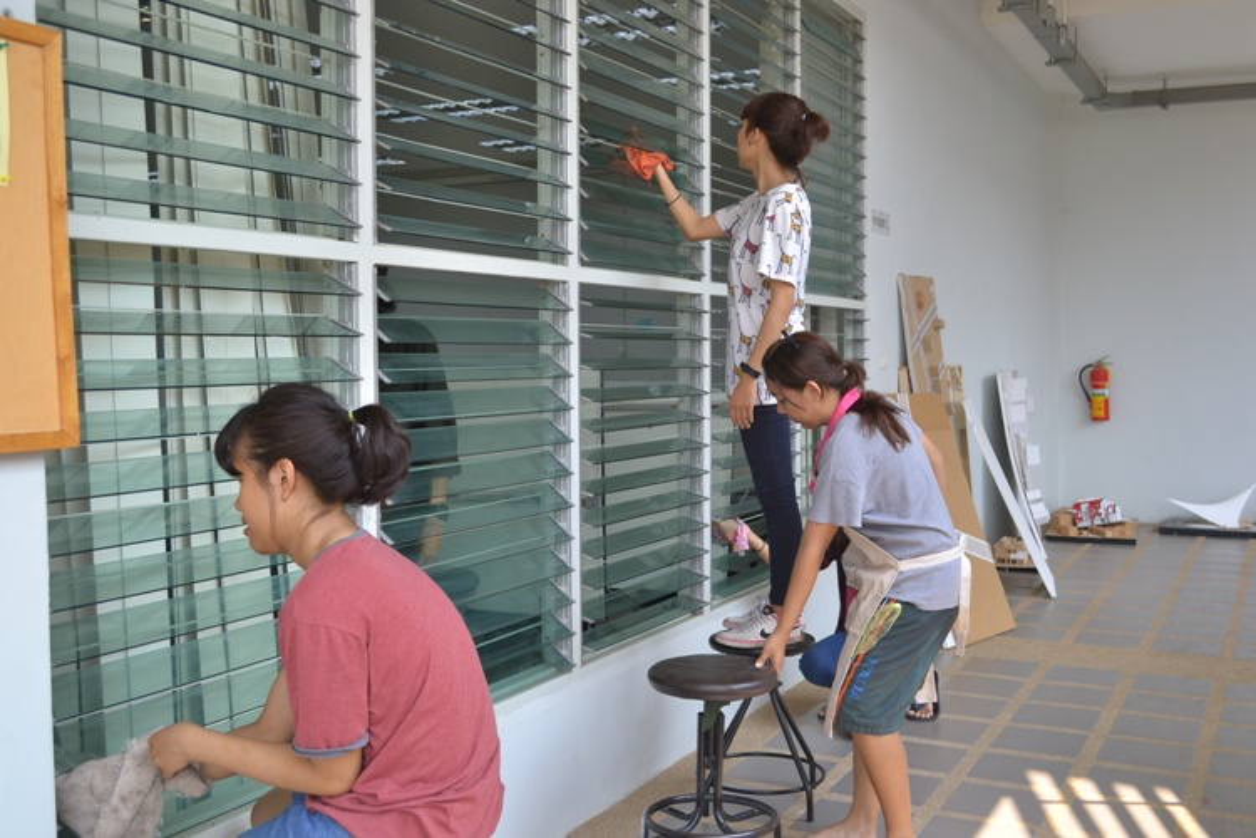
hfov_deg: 53.1
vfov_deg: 36.9
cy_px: 419
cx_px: 628
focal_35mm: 36
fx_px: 1256
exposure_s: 1/400
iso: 400
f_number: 4
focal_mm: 24
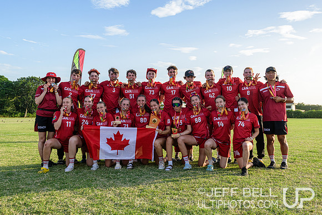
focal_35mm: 35
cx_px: 161
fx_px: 313
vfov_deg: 37.9
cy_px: 108
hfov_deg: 54.4
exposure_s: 1/800
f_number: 5.6
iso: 500
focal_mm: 35
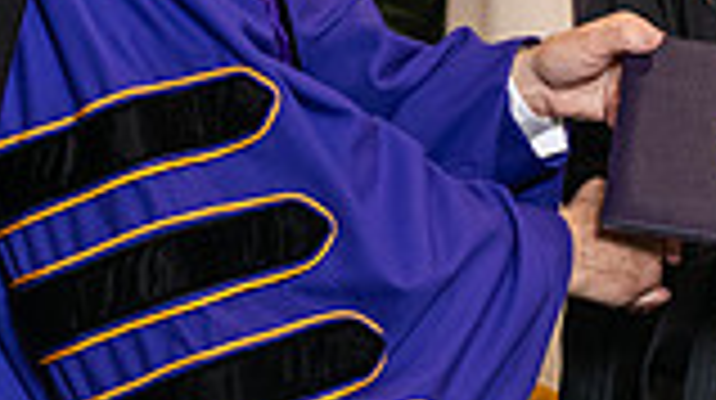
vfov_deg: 4.5
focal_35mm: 268
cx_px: 432
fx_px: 5082
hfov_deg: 8.1
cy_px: -61
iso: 1600
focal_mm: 70
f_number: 5
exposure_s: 1/125
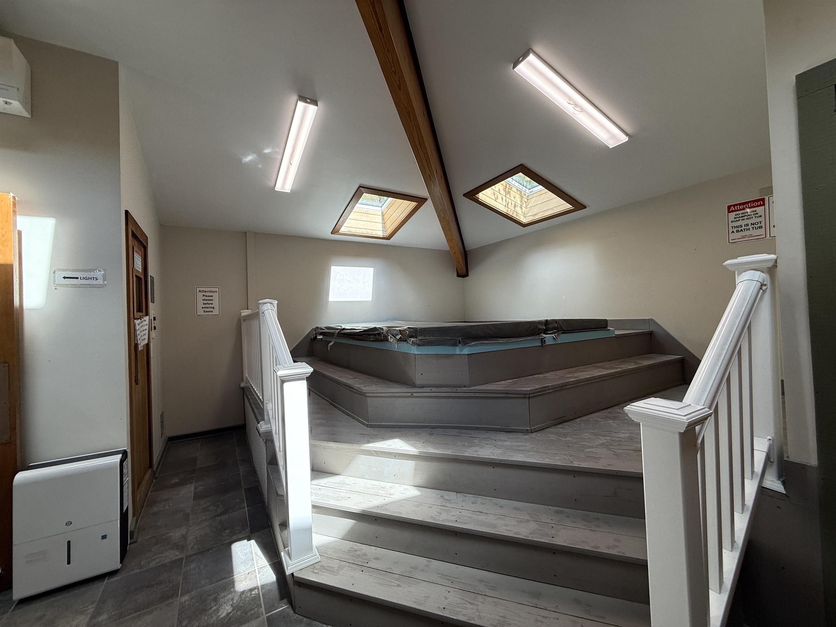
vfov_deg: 85.7
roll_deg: +0.6
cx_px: 418
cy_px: 314
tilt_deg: +0.3
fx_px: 338
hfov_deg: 102.1
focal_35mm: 14
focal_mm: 2.22
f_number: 2.2
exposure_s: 1/120
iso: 64
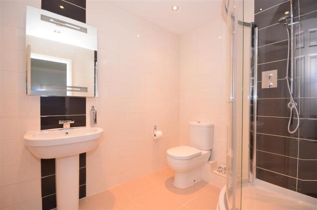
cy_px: 105
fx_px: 132
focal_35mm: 15
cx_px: 158
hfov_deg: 100.5
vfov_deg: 77.0
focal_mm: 10
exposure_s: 1/8
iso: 400
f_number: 8
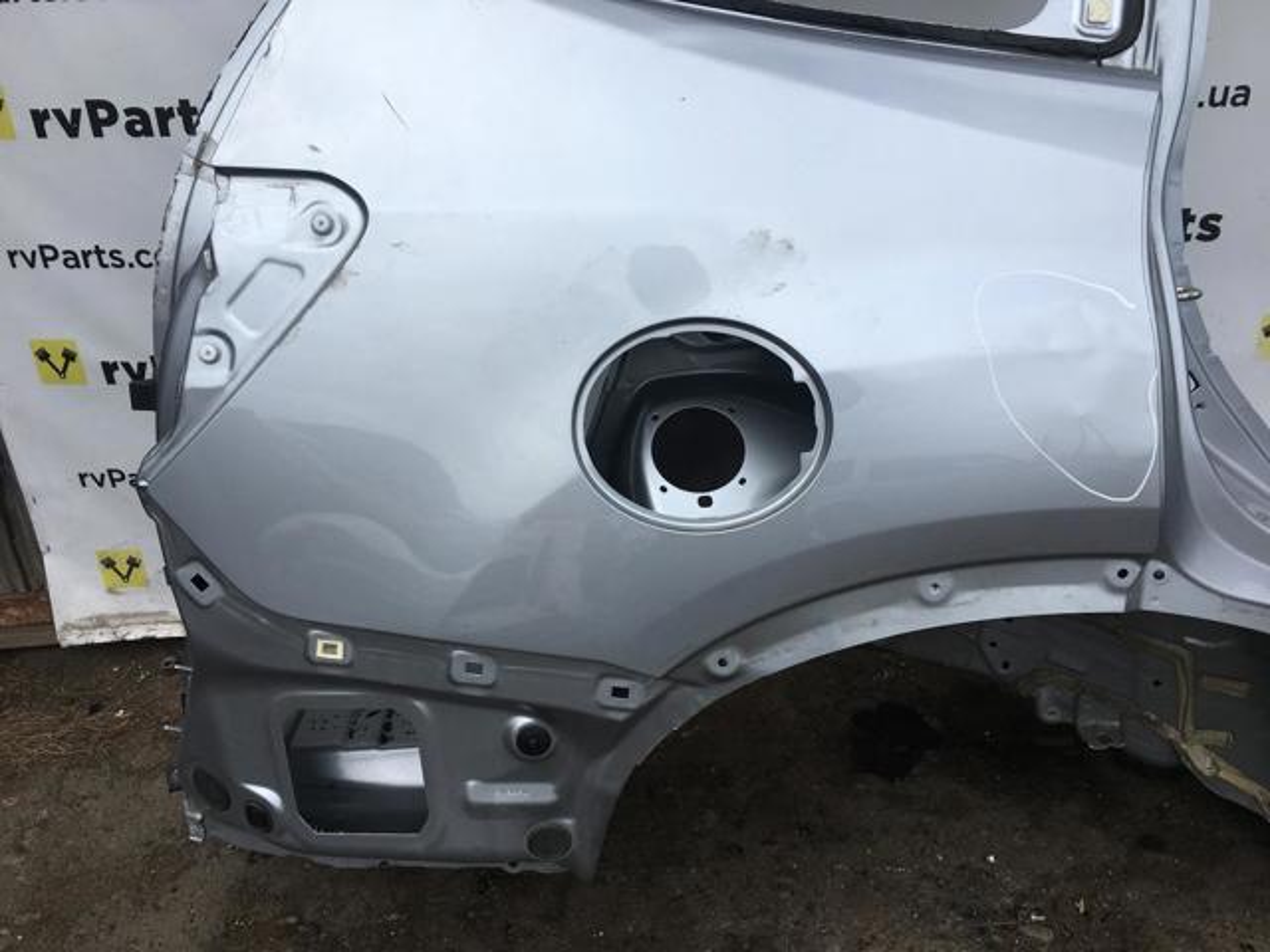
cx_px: 635
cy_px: 476
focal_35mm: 29
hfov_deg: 61.7
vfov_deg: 48.2
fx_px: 1064
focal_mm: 4.15
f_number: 2.2
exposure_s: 1/534
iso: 25
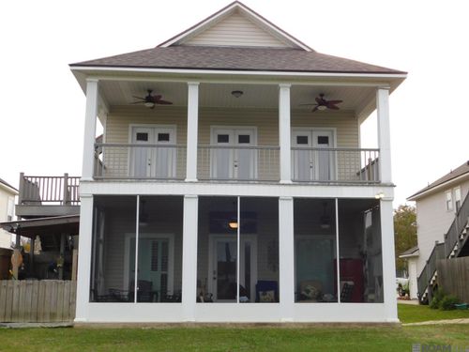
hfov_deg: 42.1
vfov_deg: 32.2
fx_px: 610
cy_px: 176
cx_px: 234
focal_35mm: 45
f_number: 3.7
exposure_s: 1/320
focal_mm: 8
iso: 125
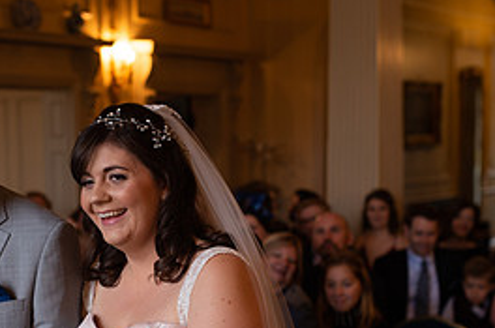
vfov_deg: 17.5
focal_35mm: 77
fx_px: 1057
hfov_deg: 26.1
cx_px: 139
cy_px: 253
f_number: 2.5
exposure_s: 1/100
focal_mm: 35
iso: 200
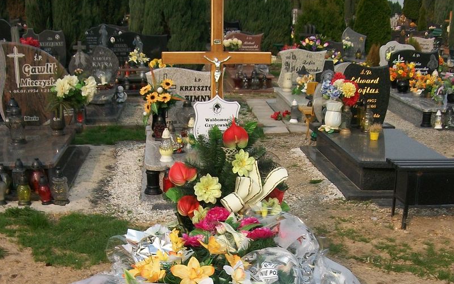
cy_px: 250
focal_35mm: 51
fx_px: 631
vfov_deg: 24.7
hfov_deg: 39.6
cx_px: 227
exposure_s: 1/500
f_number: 4.8
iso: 80
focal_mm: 6
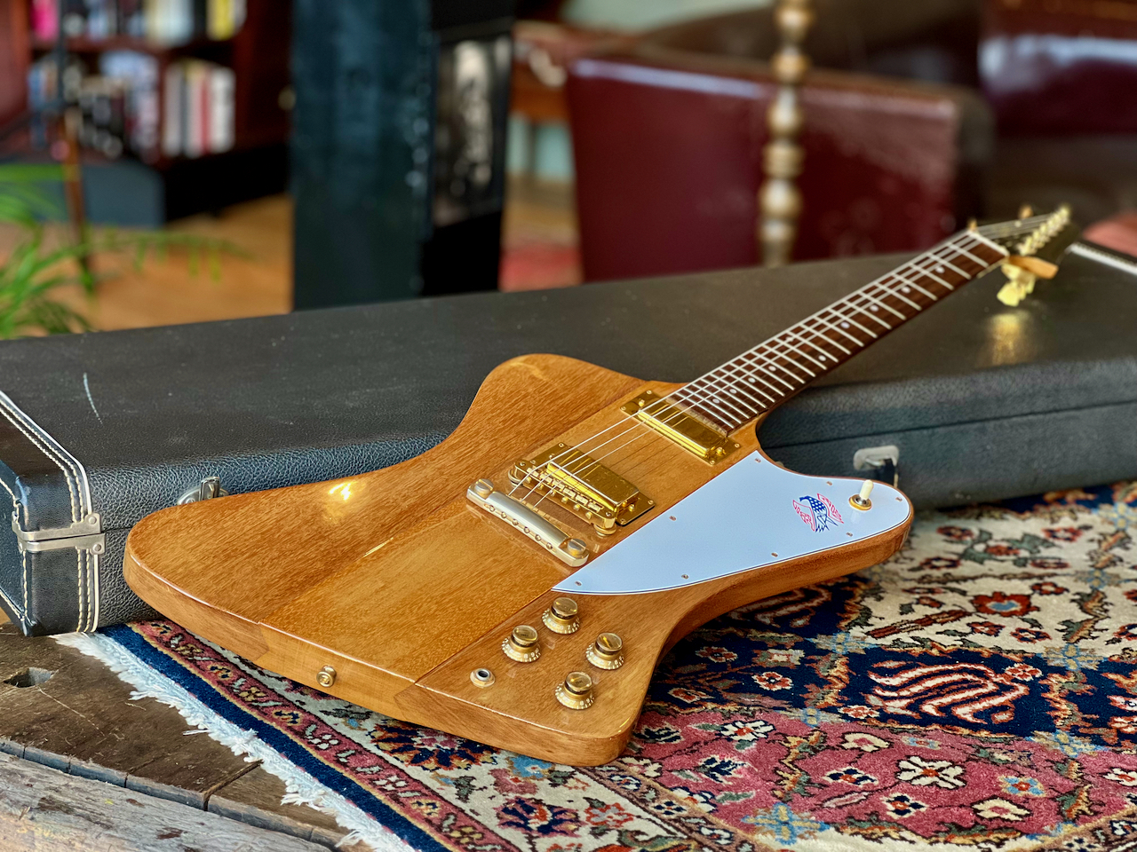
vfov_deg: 19.1
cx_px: 568
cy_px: 426
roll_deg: -2.7
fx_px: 2529
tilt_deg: -16.7
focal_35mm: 77
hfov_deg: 25.3
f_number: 2.8
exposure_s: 1/100
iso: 160
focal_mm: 9
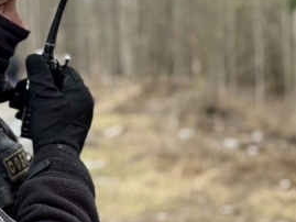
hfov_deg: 16.3
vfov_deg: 12.5
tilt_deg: -3.7
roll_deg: -1.0
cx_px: 28
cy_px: 120
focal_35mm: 119
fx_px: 1018
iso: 100
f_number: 1.78
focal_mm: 6.76
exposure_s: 1/94
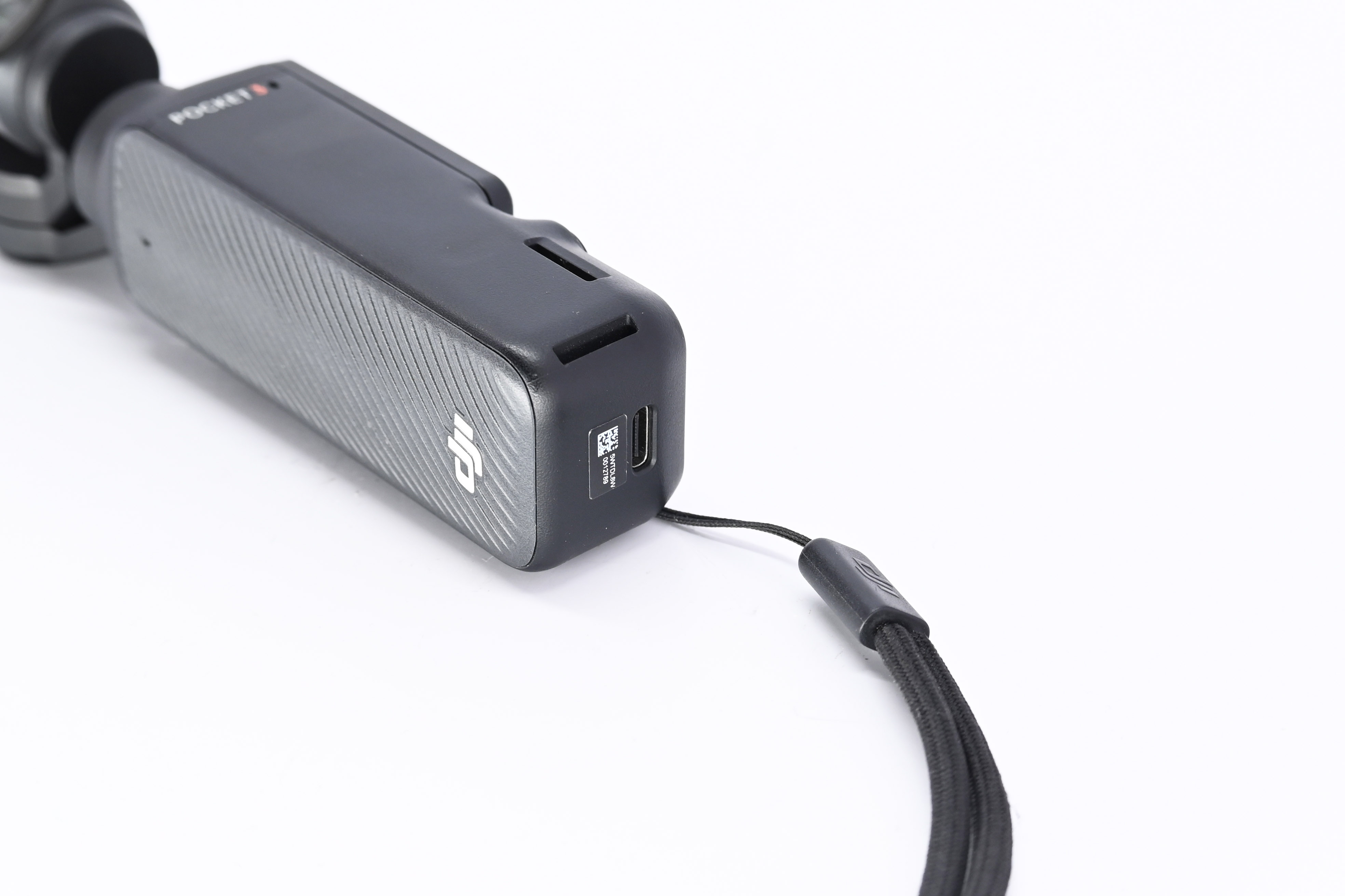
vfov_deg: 16.1
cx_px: 672
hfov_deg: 23.9
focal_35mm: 85
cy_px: 448
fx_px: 3175
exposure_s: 1/125
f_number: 9
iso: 500
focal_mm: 57
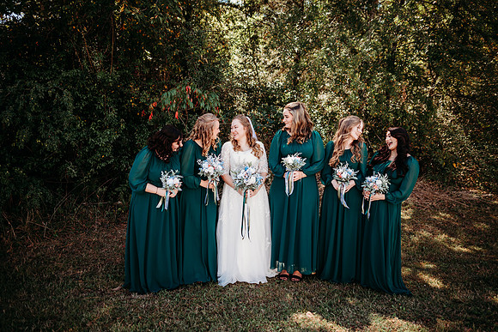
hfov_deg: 73.7
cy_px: 166
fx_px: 332
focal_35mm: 24
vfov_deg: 53.2
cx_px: 249
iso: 160
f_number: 2.2
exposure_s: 1/800
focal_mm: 24
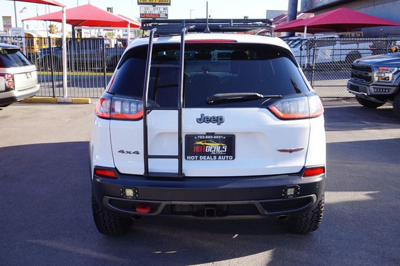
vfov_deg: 39.9
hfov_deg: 57.2
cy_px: 133
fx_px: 366
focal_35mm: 33
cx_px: 200
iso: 100
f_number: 7.1
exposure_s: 1/80
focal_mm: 22
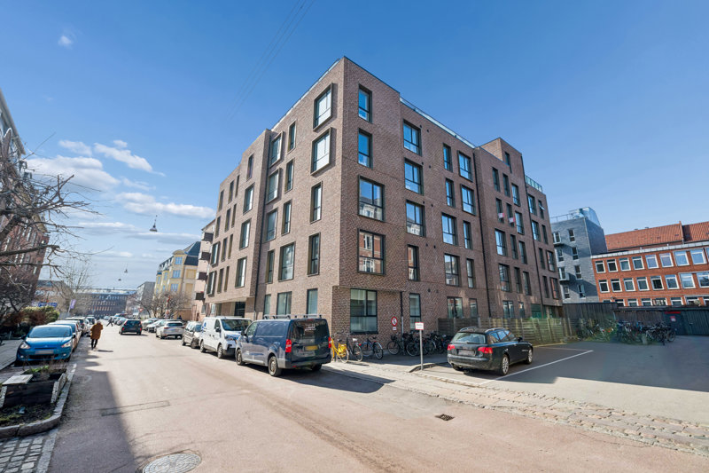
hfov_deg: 96.7
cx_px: 354
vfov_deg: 73.7
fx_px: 315
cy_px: 236
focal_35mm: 16
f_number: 7.1
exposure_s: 1/400
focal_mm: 16
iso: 160
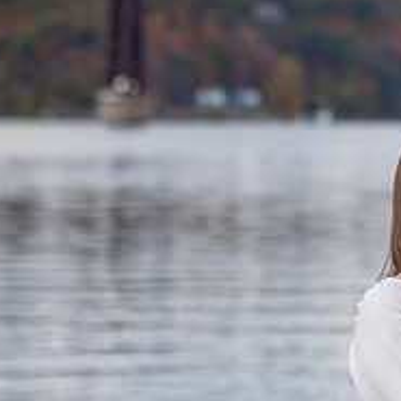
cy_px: 202
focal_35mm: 277
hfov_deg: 6.3
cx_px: 490
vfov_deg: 6.3
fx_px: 3630
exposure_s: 1/8000
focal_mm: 102
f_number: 4.5
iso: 1250
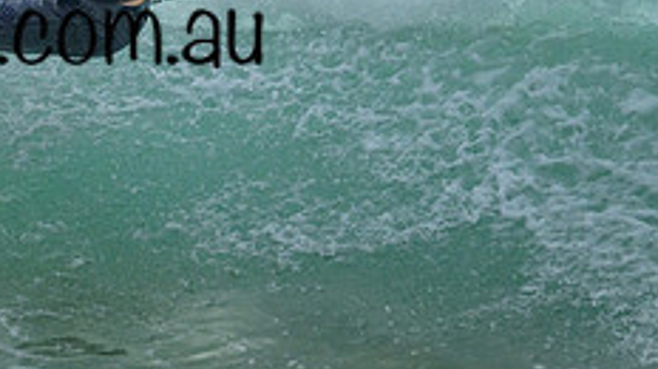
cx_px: -7
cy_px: -9
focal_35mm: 1734
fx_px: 30226
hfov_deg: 1.2
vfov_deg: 0.7
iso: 1000
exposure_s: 1/2000
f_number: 11
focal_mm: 610
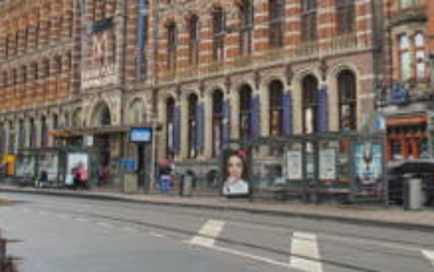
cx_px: 345
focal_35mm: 65
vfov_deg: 19.0
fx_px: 769
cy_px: -51
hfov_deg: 30.8
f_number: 7.1
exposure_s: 1/125
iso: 800
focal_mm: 28
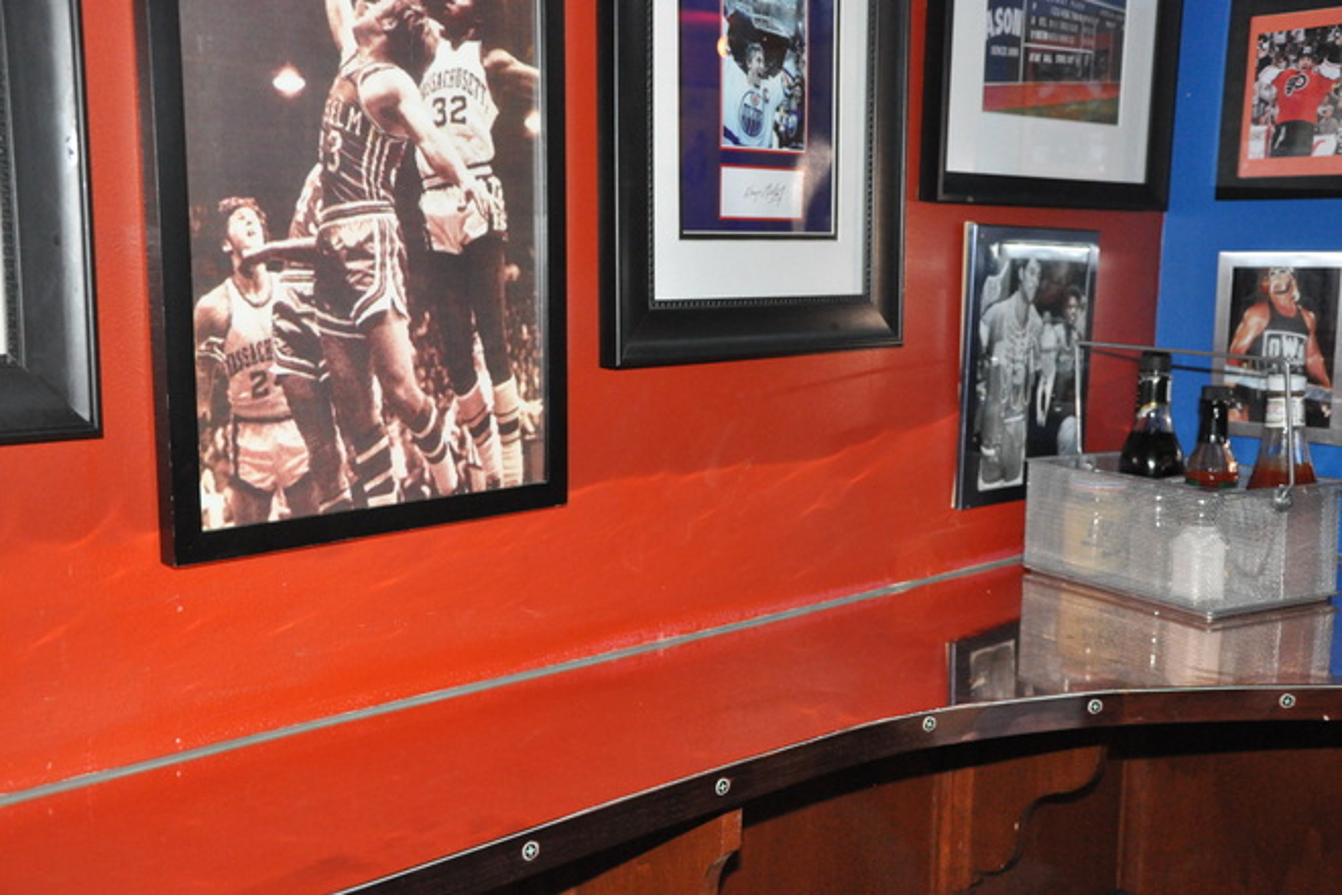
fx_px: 1454
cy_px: 448
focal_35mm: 39
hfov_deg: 49.6
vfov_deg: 34.2
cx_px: 671
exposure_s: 1/60
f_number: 5.6
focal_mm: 26
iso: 2500
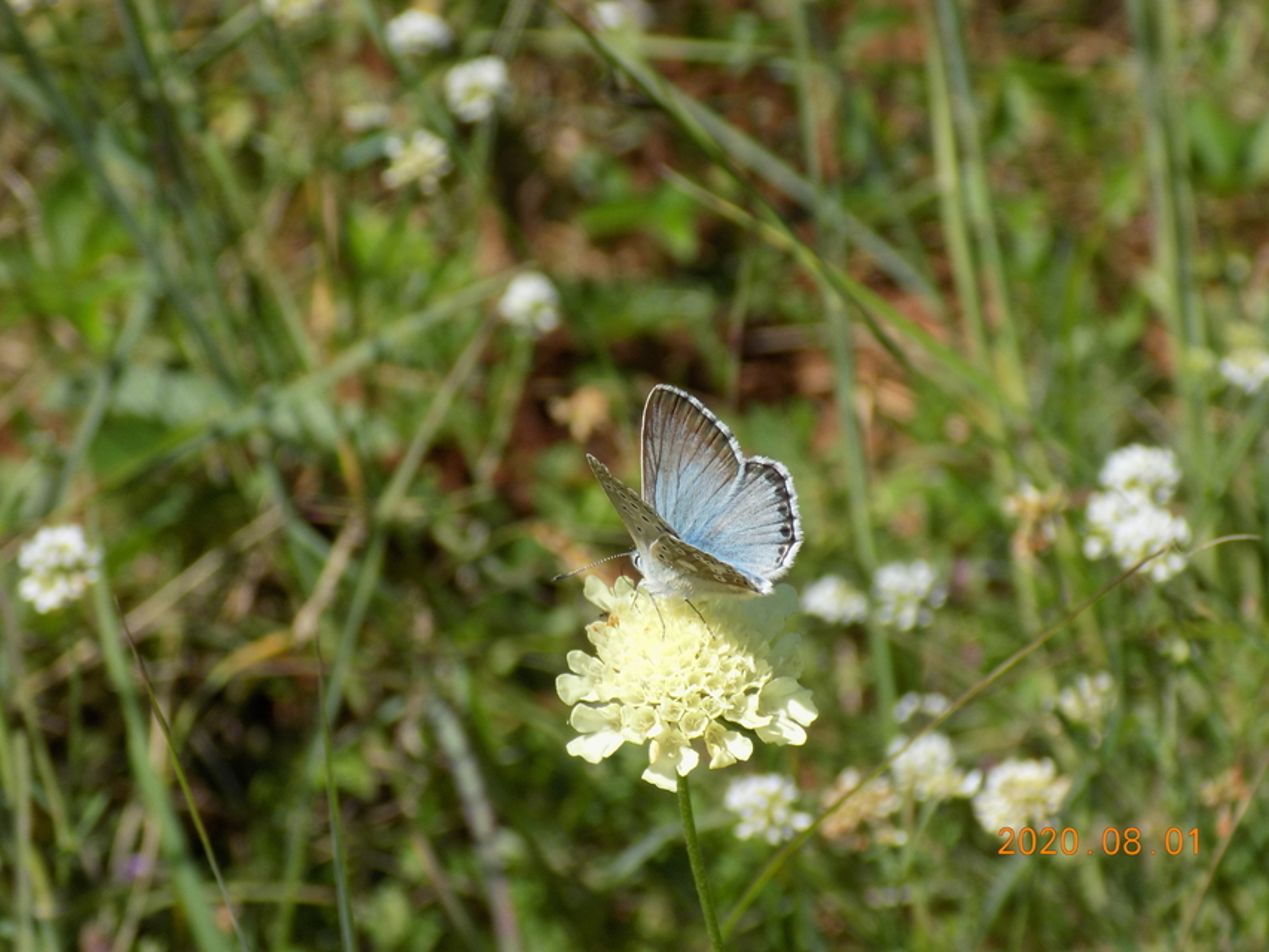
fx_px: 4326
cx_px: 634
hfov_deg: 16.7
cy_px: 476
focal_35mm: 118
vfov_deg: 12.6
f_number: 4.8
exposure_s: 1/400
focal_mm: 20.9
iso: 80
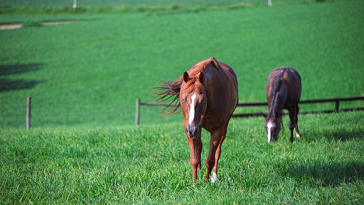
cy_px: 87
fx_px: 1420
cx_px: 175
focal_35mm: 147
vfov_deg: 8.2
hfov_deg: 14.6
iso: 100
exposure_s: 1/1250
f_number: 2.8
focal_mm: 135
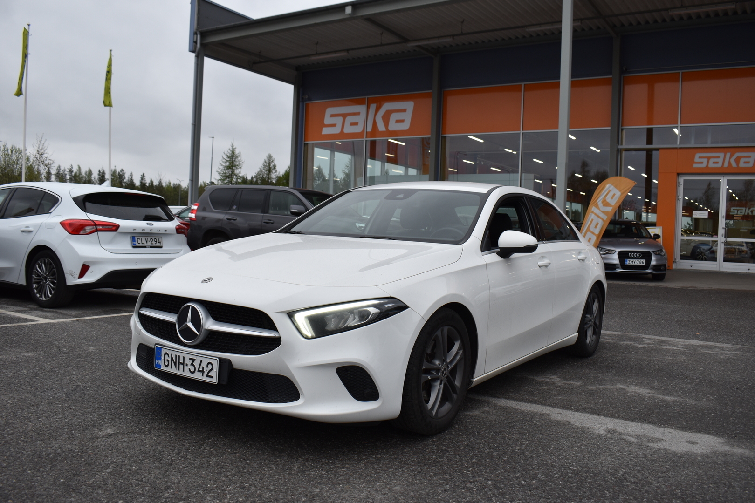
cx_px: 378
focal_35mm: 32
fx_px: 661
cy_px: 252
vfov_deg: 41.7
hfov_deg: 59.5
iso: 200
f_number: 6.7
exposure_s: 1/180
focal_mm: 21
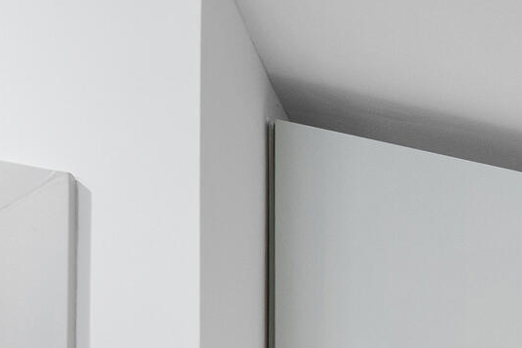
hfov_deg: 12.9
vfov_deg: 12.9
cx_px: 1424
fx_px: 1218
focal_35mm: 84
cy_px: 802
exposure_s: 1/1.67
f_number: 8
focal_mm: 10
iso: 100
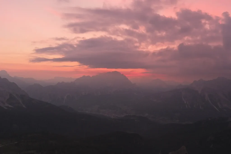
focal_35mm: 35
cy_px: 77
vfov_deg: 37.9
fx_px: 225
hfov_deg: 54.4
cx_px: 116
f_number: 16
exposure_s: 1/6
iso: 800
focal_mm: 23
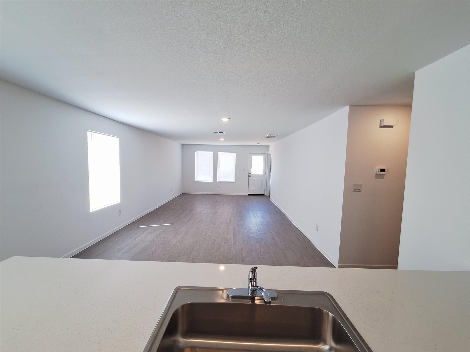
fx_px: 177
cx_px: 235
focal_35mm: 13
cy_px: 176
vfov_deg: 89.9
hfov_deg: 106.2
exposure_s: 1/60
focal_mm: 1.74
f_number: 2.2
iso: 50
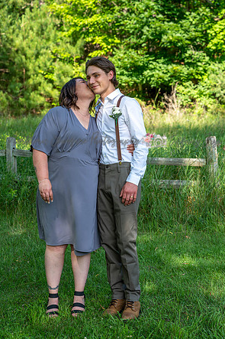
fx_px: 666
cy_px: 170
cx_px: 112
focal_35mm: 71
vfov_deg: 28.5
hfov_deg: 19.2
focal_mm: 70
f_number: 5
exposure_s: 1/250
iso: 200
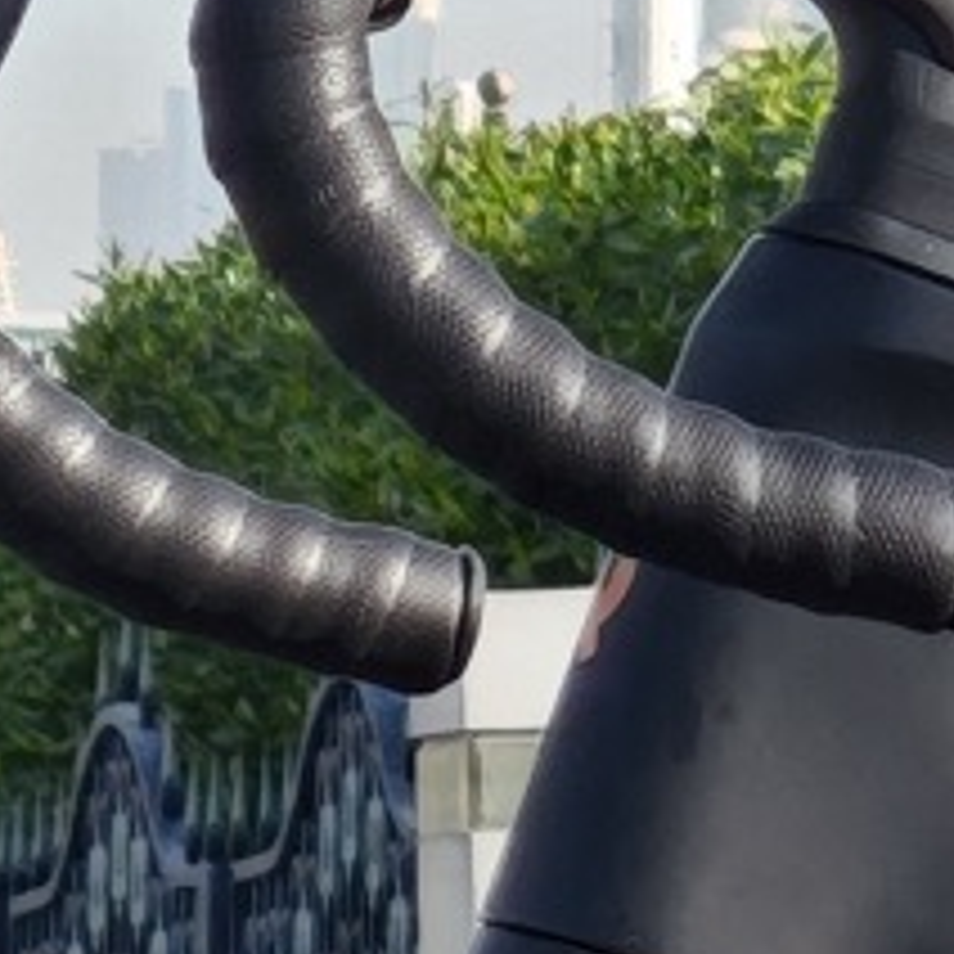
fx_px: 28031
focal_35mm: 899
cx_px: 36
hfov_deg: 1.9
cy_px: 1026
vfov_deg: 1.9
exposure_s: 1/524
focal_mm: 9
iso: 50
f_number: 2
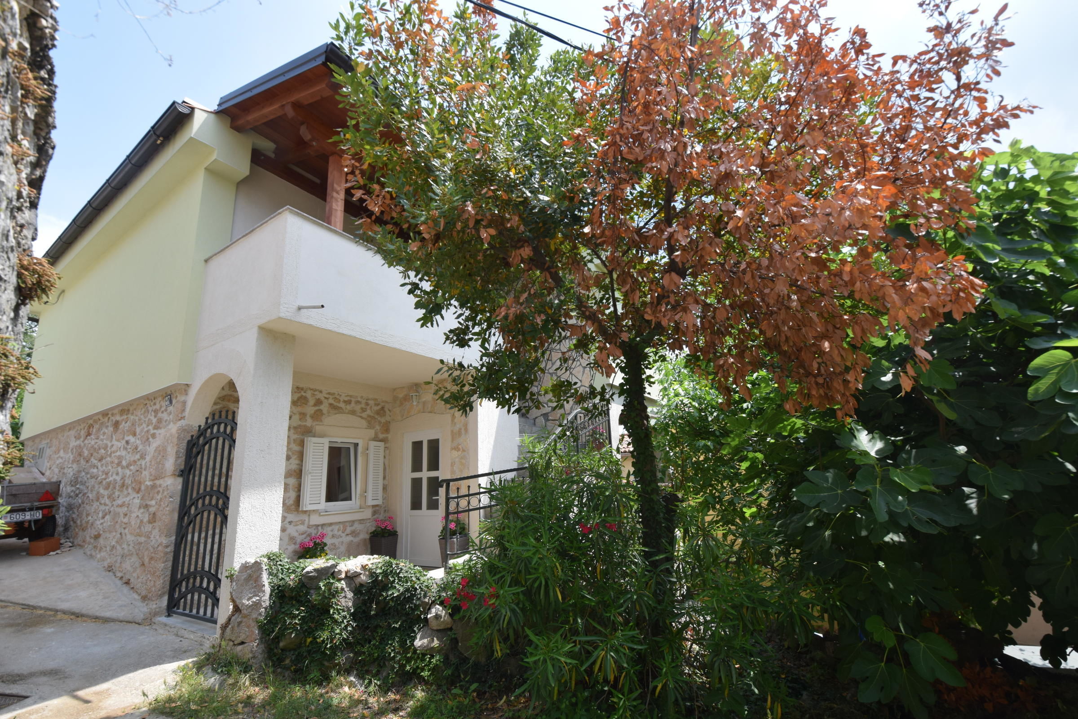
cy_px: 360
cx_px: 539
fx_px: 449
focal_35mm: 15
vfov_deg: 77.3
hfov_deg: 100.4
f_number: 8
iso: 320
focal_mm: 10
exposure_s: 1/250
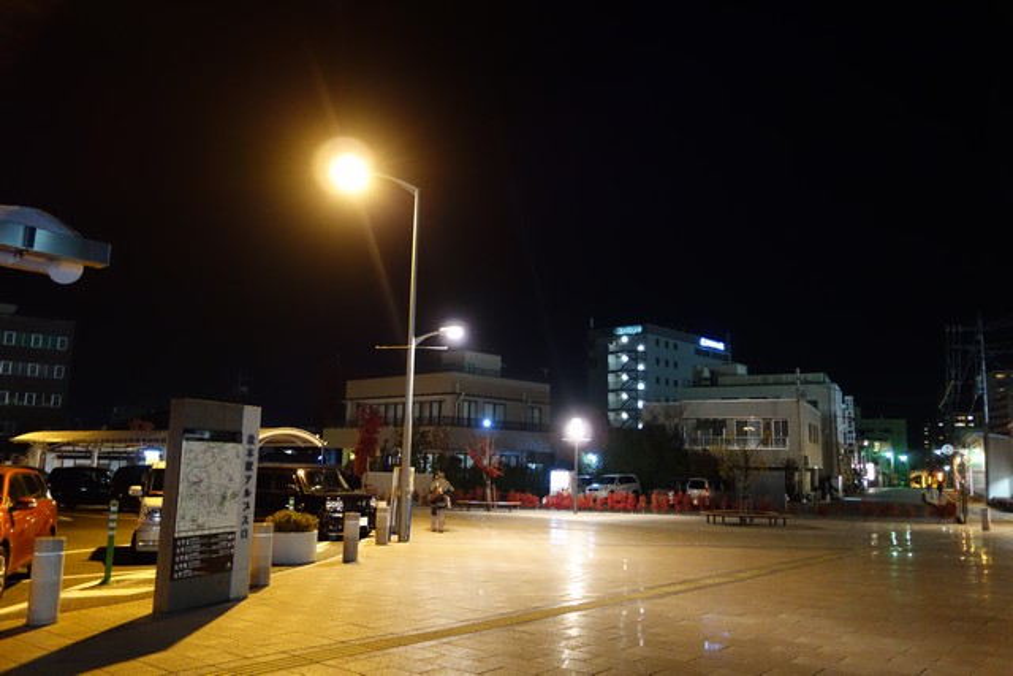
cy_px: 338
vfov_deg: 46.4
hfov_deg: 65.5
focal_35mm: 28
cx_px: 506
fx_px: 788
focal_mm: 10.4
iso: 800
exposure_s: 1/15
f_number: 1.8
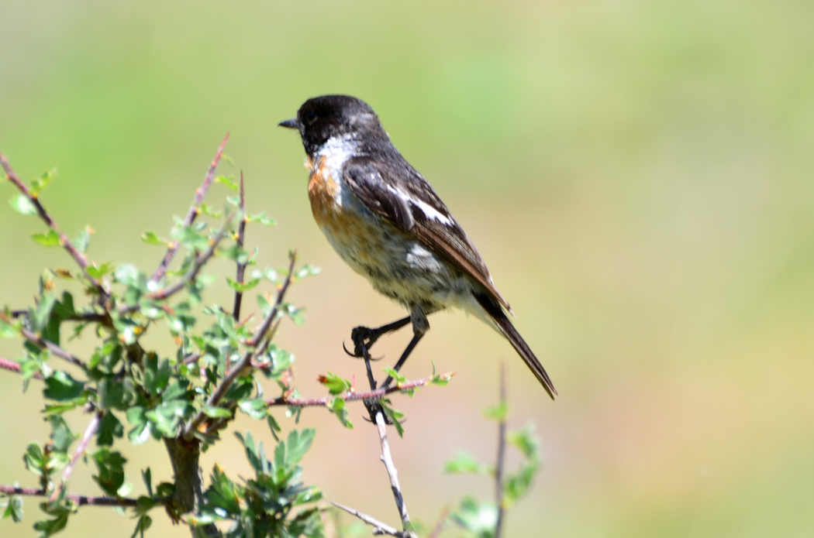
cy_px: 269
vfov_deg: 1.5
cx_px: 407
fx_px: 20304
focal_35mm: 900
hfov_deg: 2.3
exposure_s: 1/160
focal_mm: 600
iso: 100
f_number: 6.3
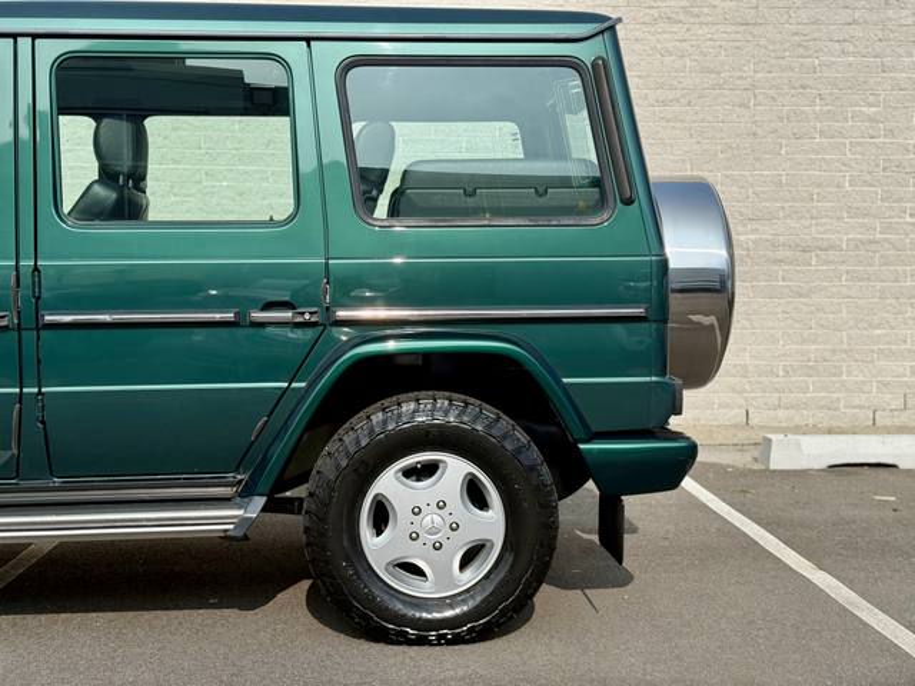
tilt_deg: -2.6
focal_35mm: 48
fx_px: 1269
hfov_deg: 39.7
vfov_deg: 30.3
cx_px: 458
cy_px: 343
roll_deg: -0.8
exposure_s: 1/3534
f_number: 1.78
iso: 64
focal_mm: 6.76
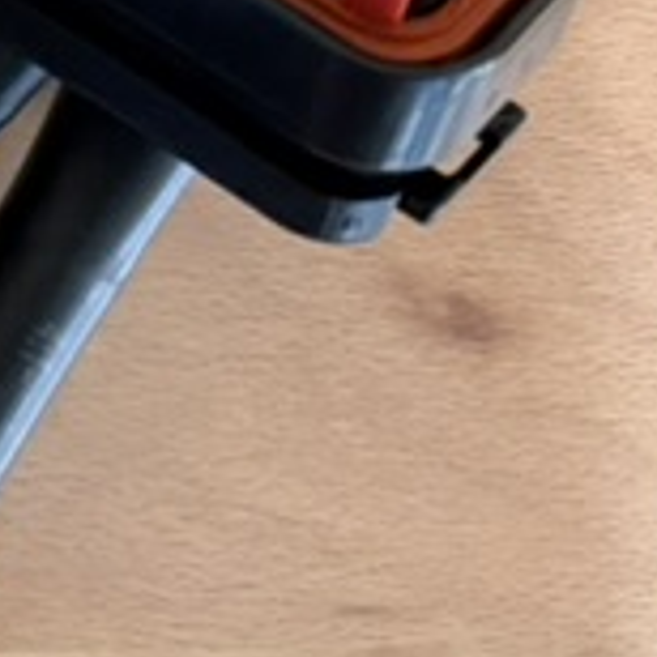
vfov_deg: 11.8
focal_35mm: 141
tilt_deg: -82.1
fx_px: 3028
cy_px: -367
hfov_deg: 10.1
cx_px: -1122
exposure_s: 1/30
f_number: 1.78
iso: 800
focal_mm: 6.76
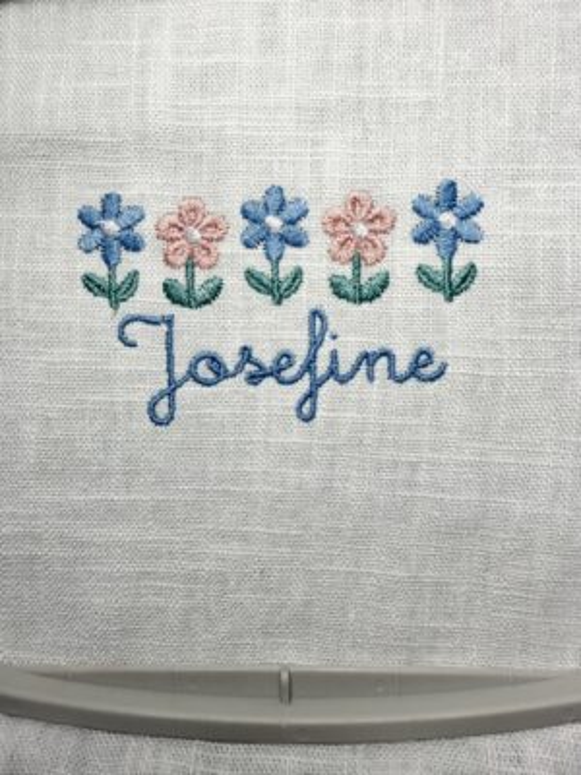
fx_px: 537
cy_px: 388
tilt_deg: -58.9
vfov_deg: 71.6
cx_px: 290
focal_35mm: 24
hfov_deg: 56.8
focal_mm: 2.22
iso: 32
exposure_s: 1/420
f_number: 2.2
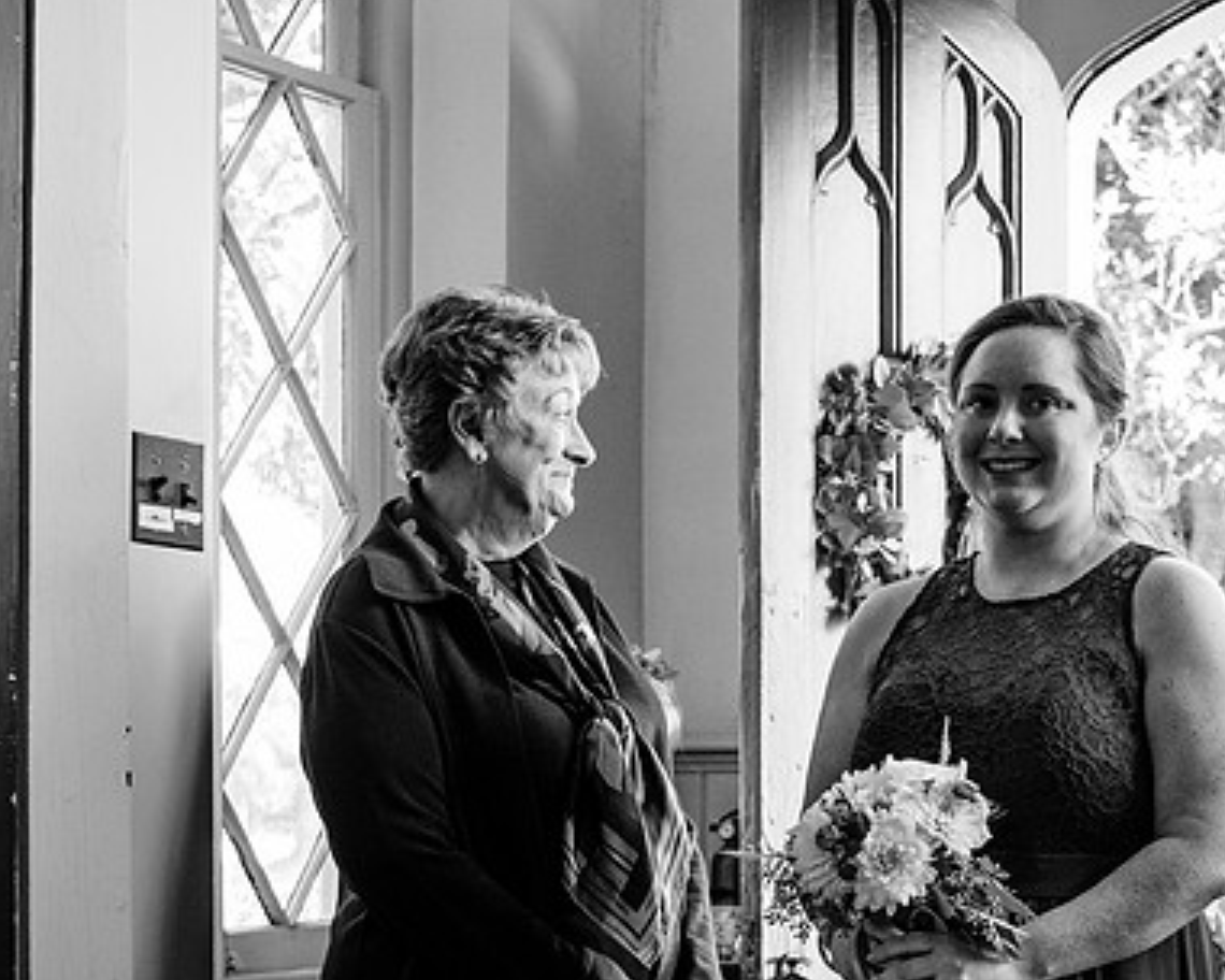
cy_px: 838
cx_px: 1006
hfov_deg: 24.9
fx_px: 2719
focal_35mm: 75
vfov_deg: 20.1
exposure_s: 1/100
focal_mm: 35
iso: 2000
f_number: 4
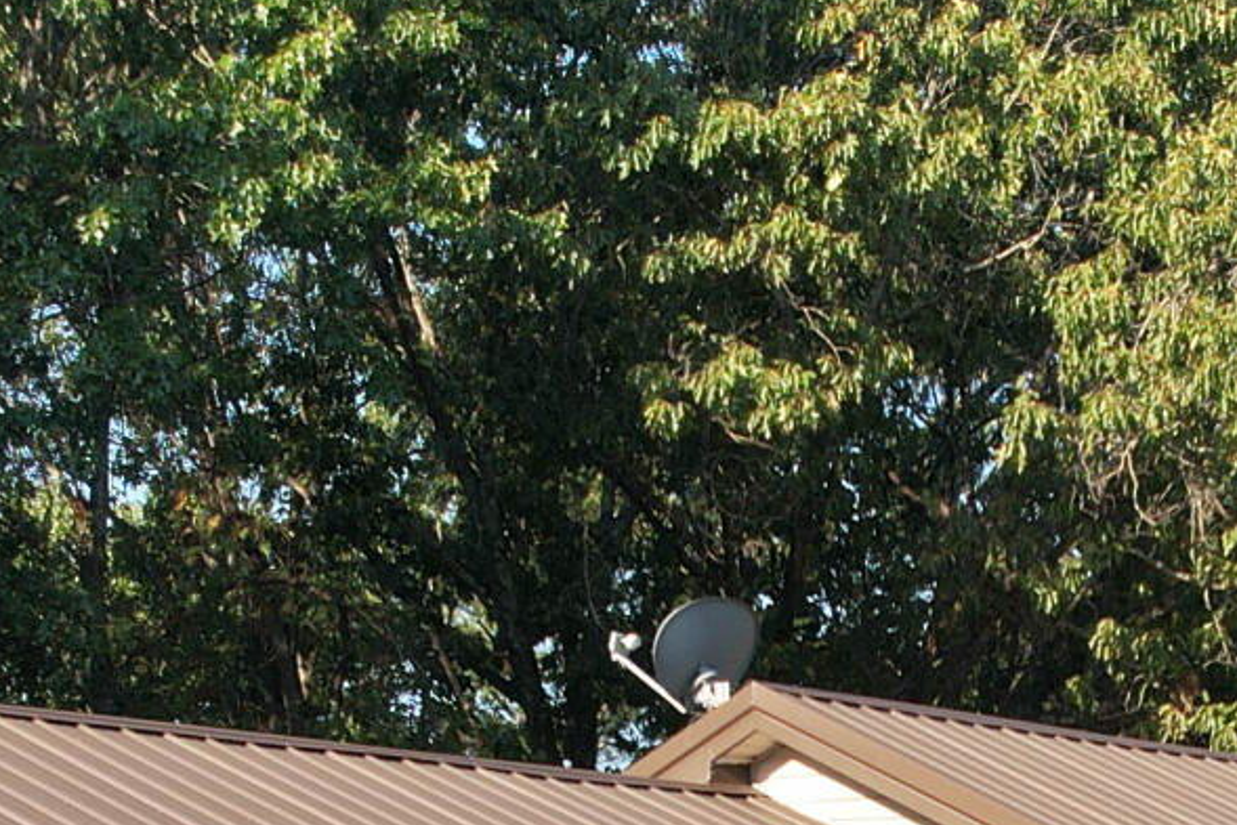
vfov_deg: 11.9
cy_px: 1081
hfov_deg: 18.2
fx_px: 3849
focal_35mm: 112
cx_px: 911
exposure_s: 1/180
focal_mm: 8.38
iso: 100
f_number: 2.8
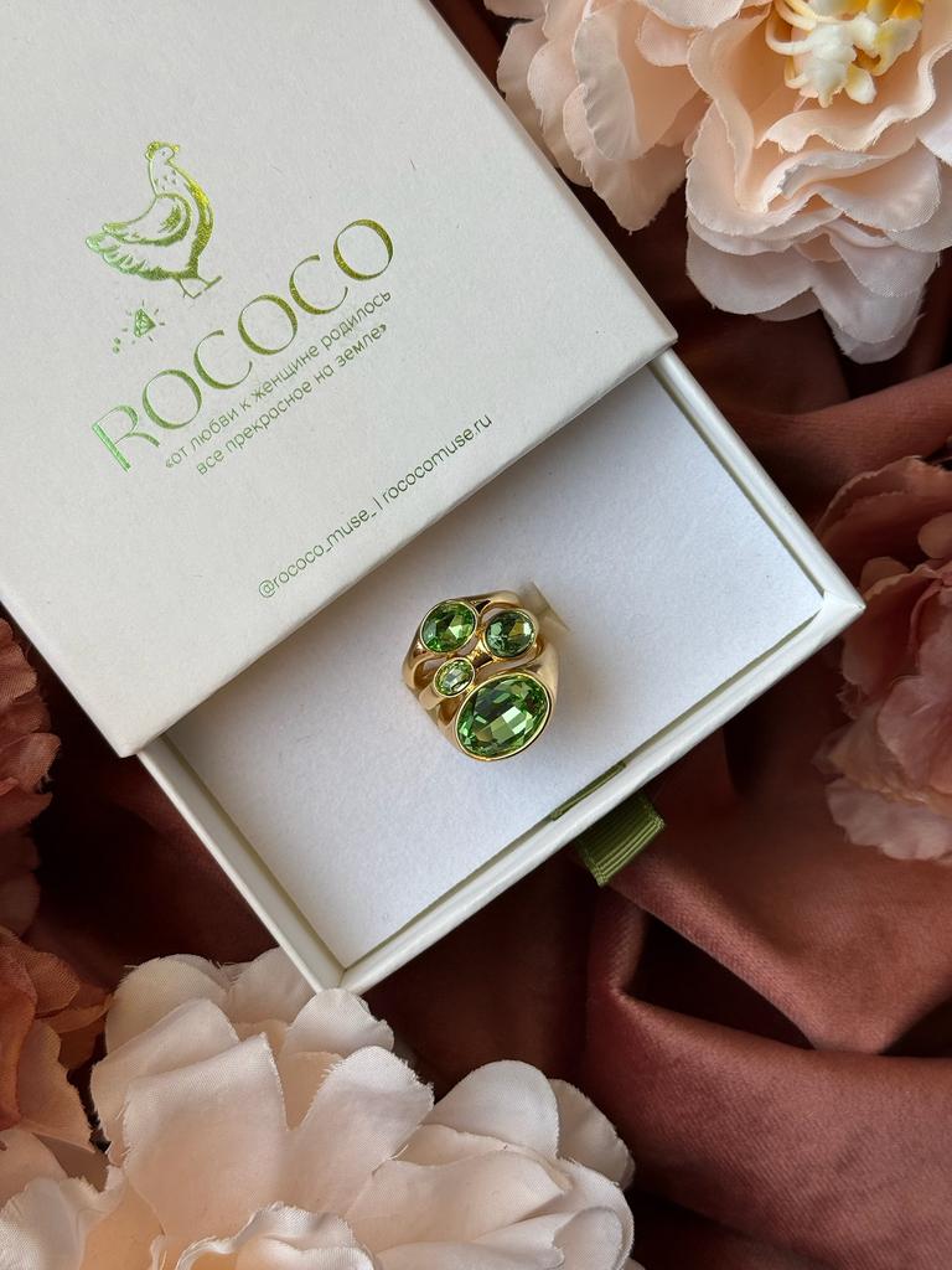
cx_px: 476
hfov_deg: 30.3
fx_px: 1760
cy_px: 635
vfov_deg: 39.7
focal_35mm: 48
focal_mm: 6.76
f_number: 1.78
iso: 64
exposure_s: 1/490
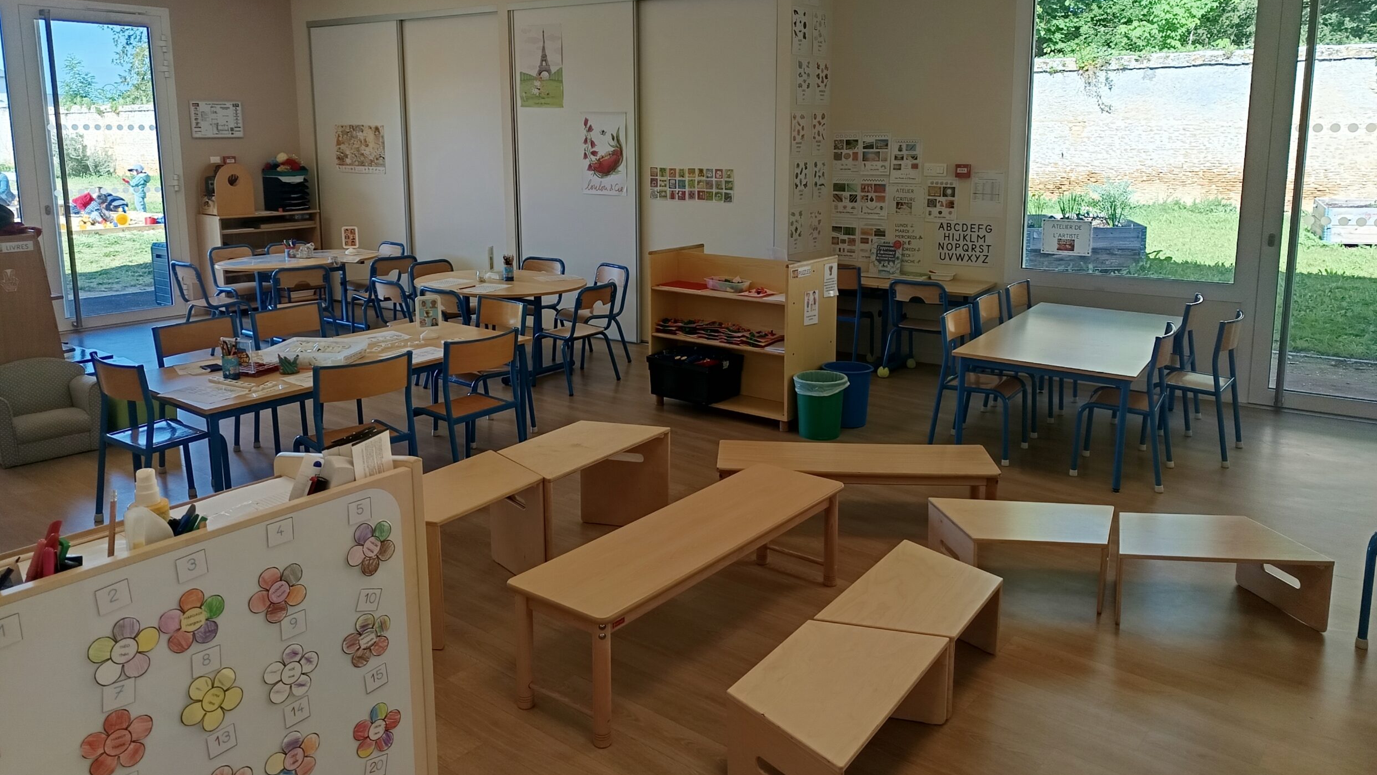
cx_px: 710
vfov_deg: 42.5
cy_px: 285
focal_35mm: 27
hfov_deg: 69.8
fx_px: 986
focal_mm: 5.31
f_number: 1.7
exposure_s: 1/50
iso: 153
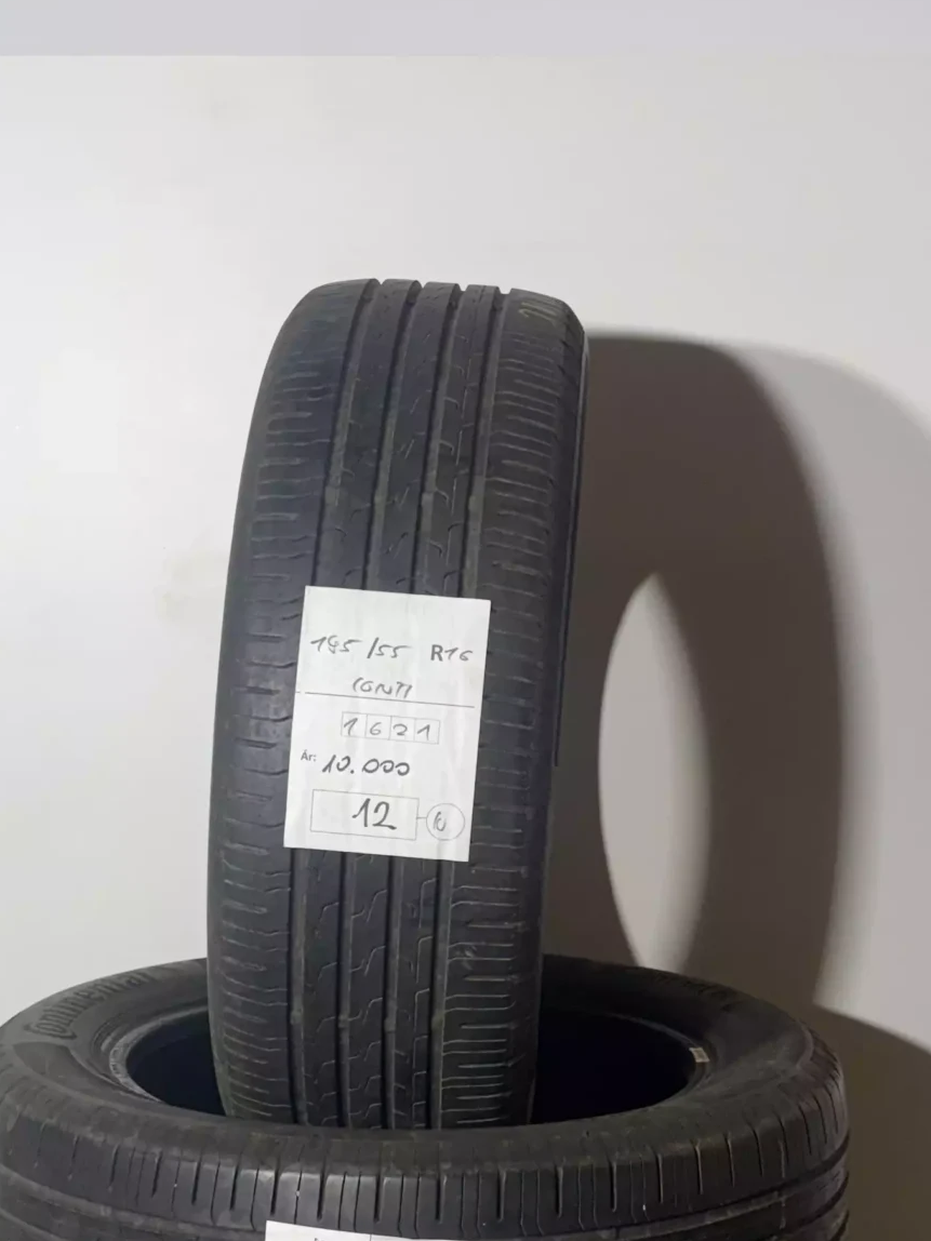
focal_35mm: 58
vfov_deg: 33.1
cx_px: 474
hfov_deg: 25.2
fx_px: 2080
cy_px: 779
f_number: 1.6
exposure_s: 1/100
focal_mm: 5.96
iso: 80
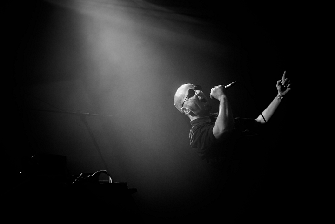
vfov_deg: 19.5
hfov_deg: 28.8
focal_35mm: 70
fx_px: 652
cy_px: 112
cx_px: 168
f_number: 4.5
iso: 3200
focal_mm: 70
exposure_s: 1/100
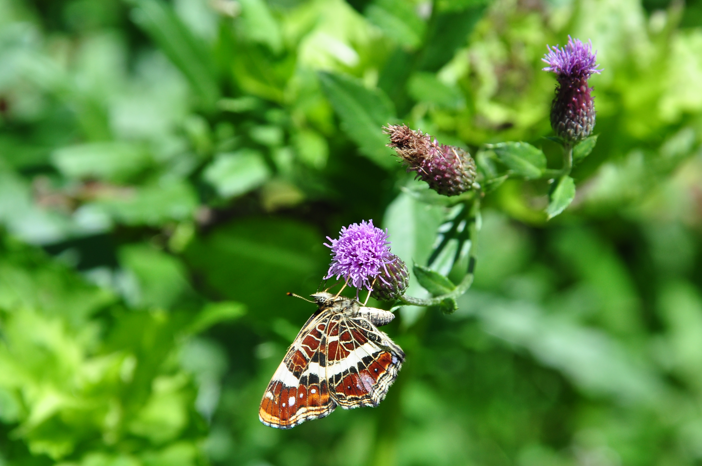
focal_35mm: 216
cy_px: 233
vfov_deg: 6.4
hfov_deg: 9.6
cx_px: 388
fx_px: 4201
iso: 200
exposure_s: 1/200
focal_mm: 105
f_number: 11
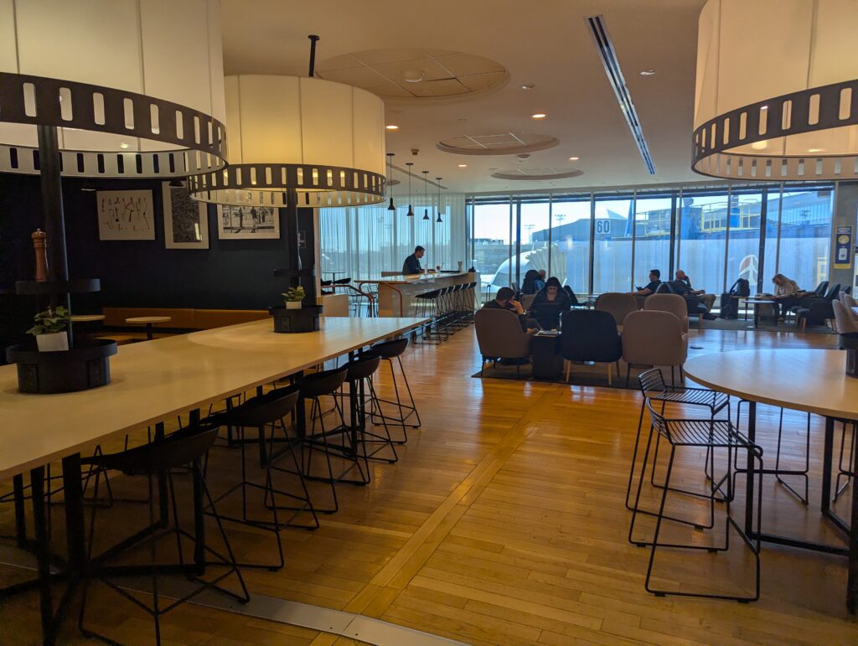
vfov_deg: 56.9
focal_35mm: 24
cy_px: 323
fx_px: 596
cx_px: 429
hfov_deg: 71.5
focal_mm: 6.81
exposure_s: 1/120
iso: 95
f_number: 1.85
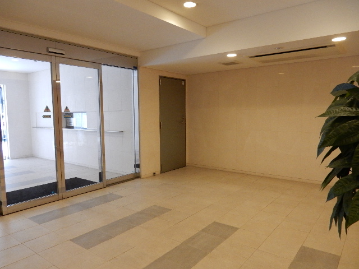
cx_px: 180
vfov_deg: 54.9
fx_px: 259
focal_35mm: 25
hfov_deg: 69.4
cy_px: 134
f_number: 3.7
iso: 400
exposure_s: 1/30
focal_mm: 4.5
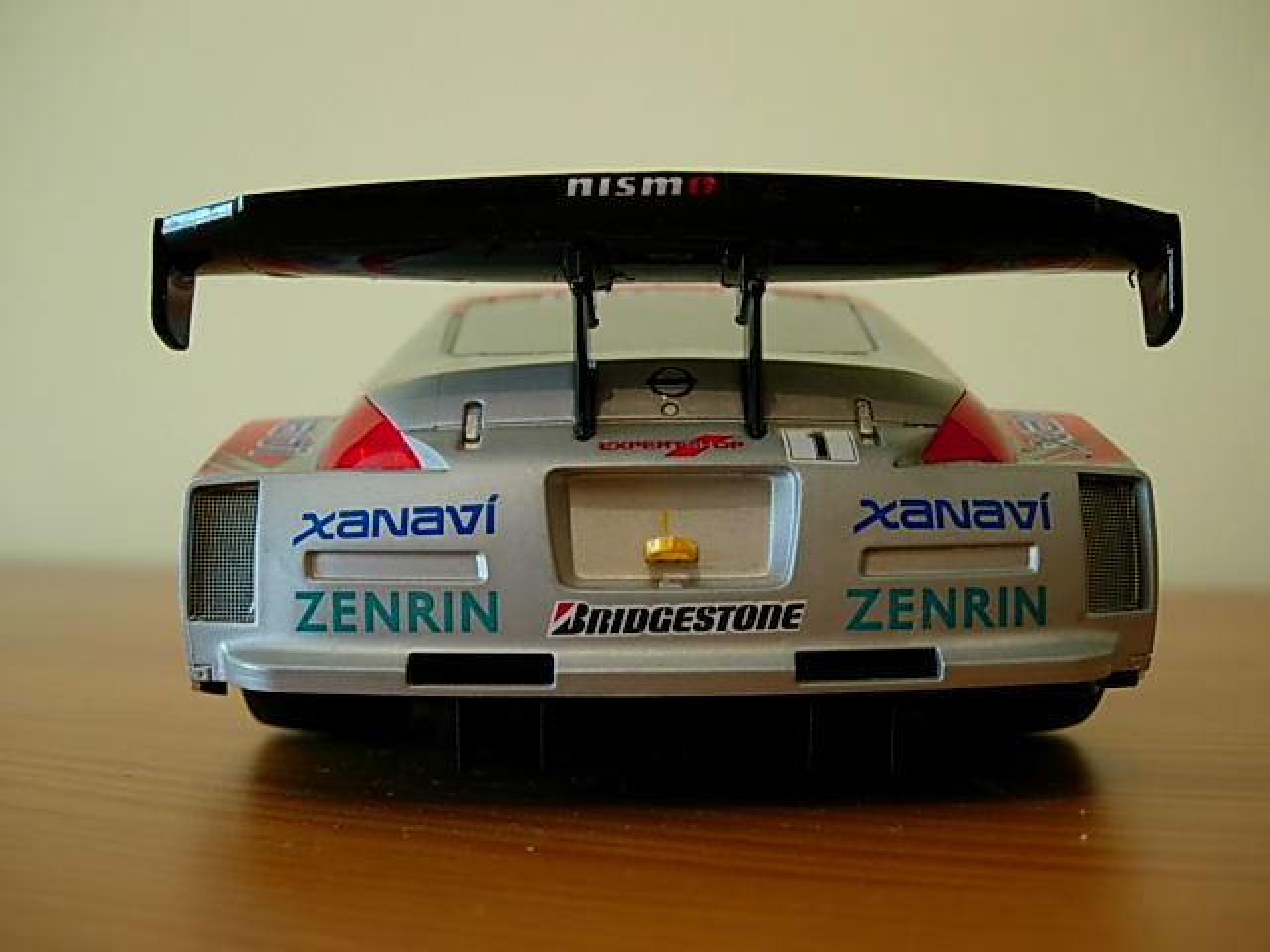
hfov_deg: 49.0
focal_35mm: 38
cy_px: 476
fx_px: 1394
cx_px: 635
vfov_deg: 37.7
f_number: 2.8
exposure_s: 1/32
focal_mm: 7.8
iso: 91
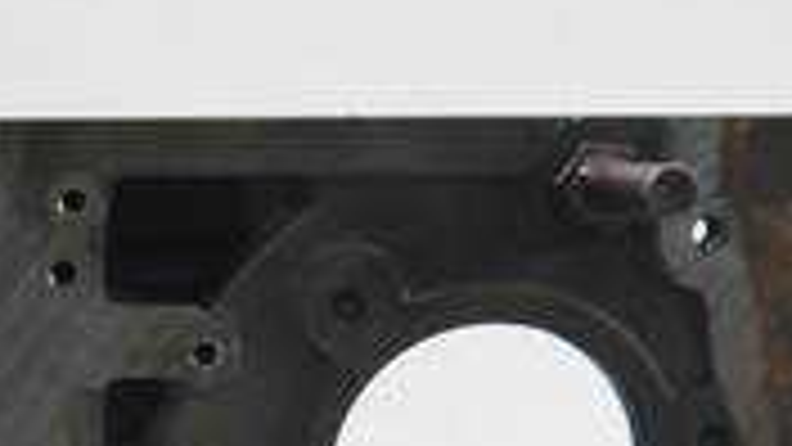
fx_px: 1743
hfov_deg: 24.3
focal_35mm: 83
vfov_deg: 14.0
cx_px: -22
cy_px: 568
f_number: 3.5
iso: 1000
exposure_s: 1/60
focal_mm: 14
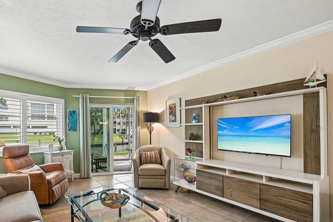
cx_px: 122
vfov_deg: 67.0
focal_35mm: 18
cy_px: 129
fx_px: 166
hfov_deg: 88.0
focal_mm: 14
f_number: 8
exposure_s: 1/60
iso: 400
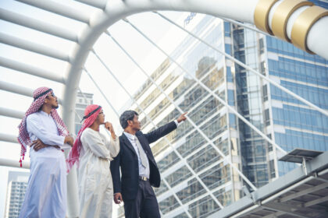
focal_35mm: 66
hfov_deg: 30.5
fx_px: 601
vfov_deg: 20.6
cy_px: 109
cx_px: 164
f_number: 4
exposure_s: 1/160
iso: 160
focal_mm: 66
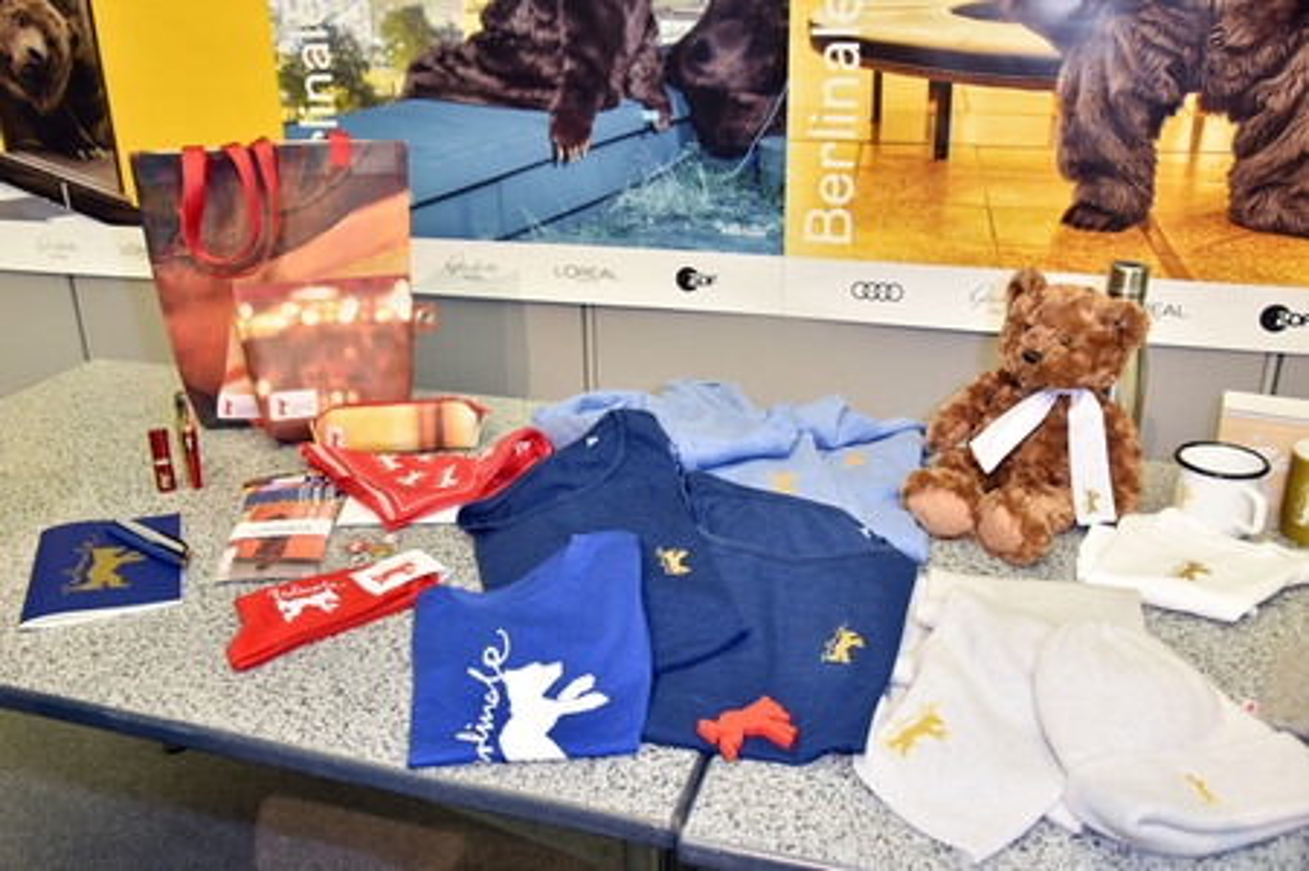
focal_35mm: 32
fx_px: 1163
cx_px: 654
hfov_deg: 58.8
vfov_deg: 41.1
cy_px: 436
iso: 1250
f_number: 5.6
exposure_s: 1/160
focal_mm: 32
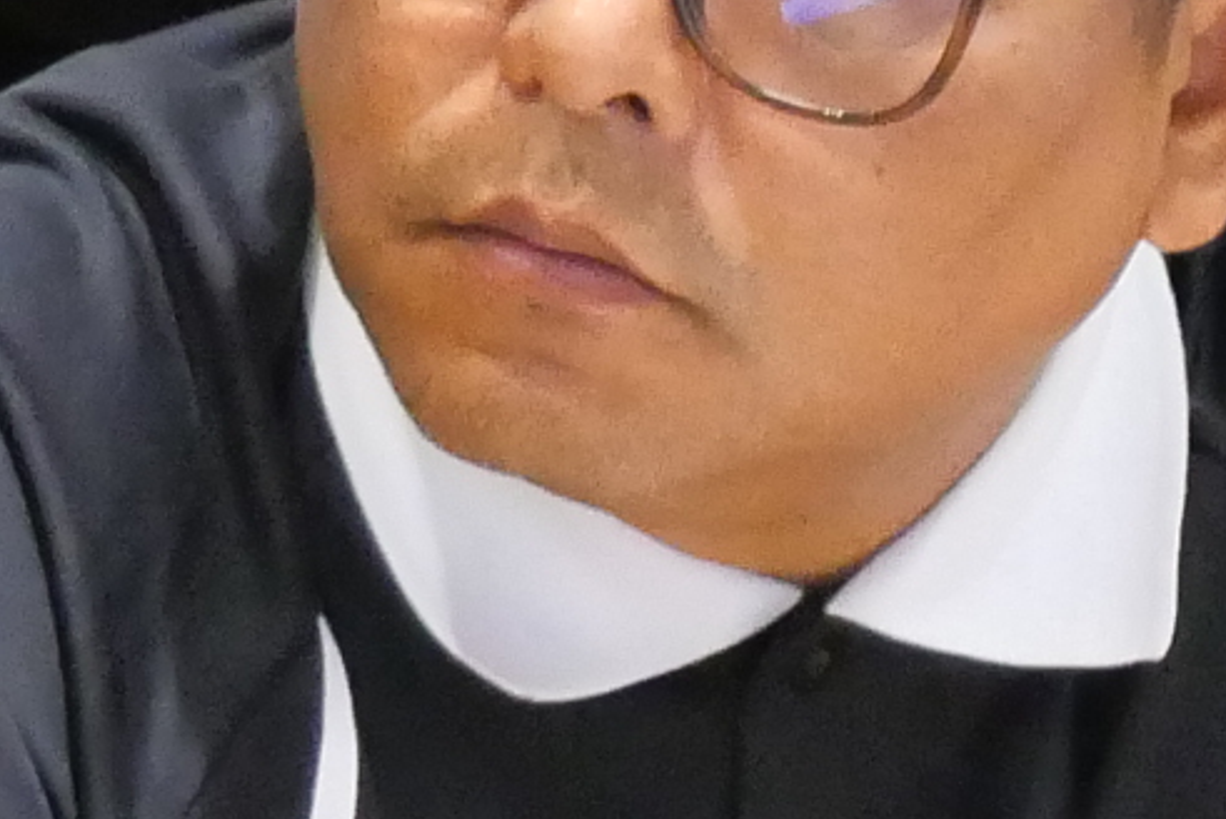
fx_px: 19048
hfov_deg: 3.6
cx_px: 3166
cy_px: -557
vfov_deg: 2.5
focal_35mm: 559
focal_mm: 36
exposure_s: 1/50
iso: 3200
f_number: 5.3
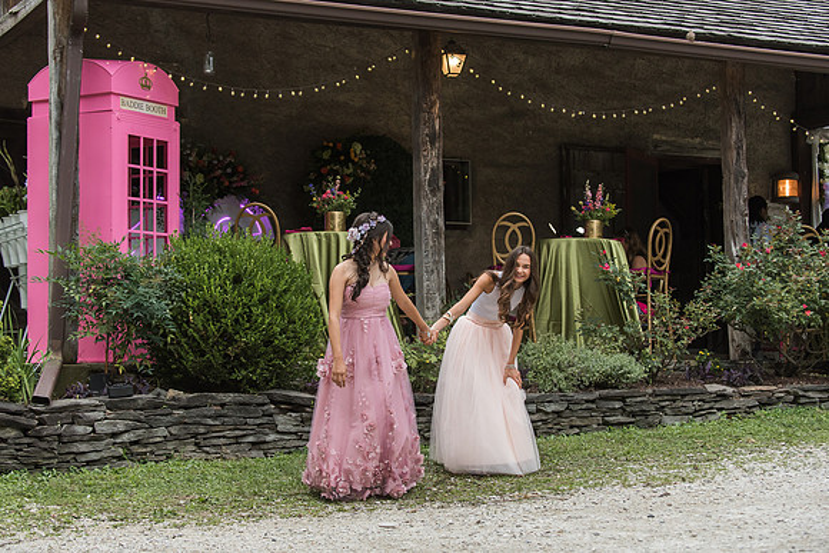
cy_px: 272
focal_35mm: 74
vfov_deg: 18.5
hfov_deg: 27.4
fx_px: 1702
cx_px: 415
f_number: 3.2
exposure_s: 1/1250
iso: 640
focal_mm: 70
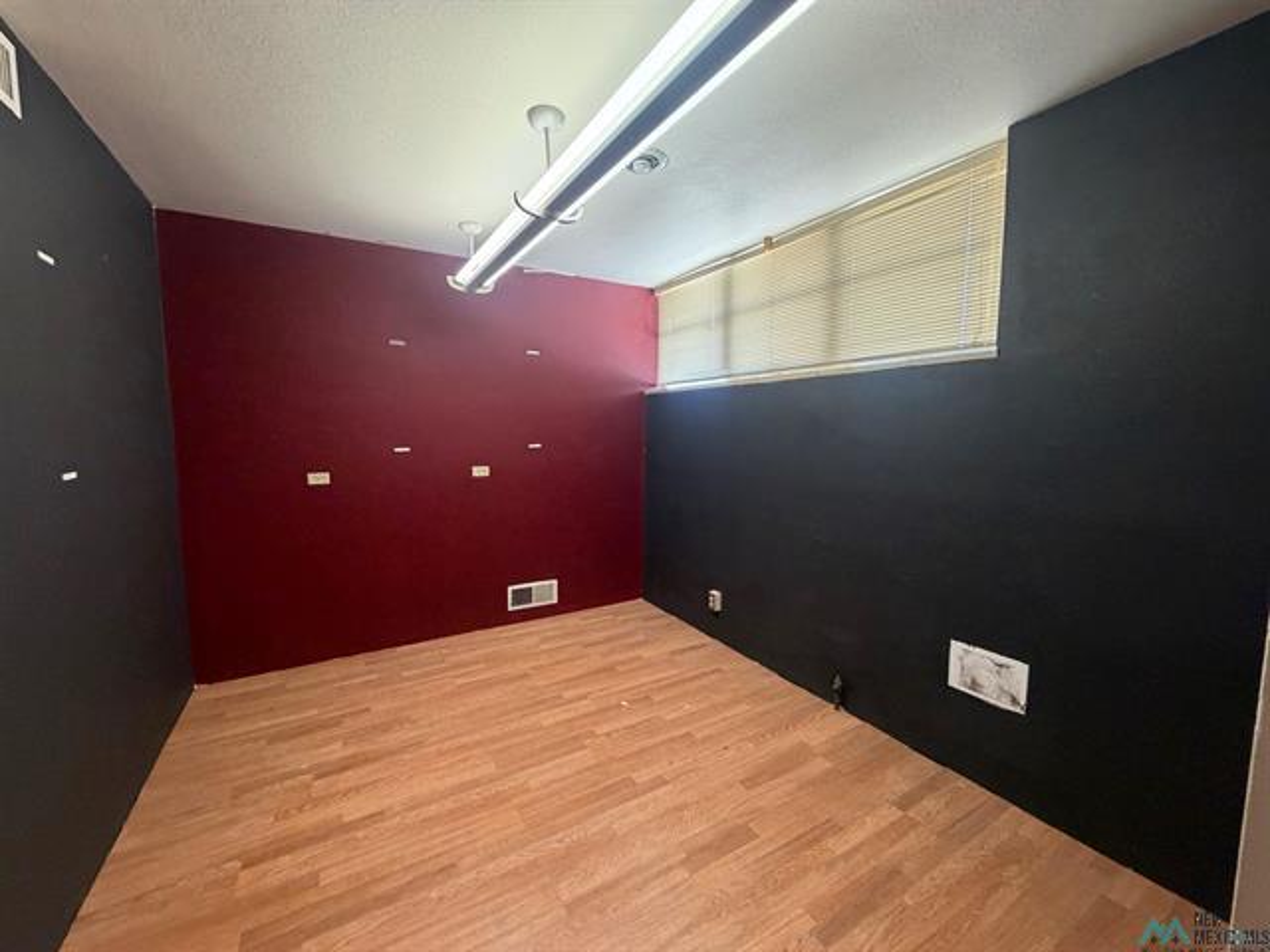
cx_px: 635
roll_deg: +0.2
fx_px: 514
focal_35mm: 14
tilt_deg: -6.6
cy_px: 476
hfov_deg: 102.1
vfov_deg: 85.7
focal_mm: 2.22
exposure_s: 1/60
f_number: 2.2
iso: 250
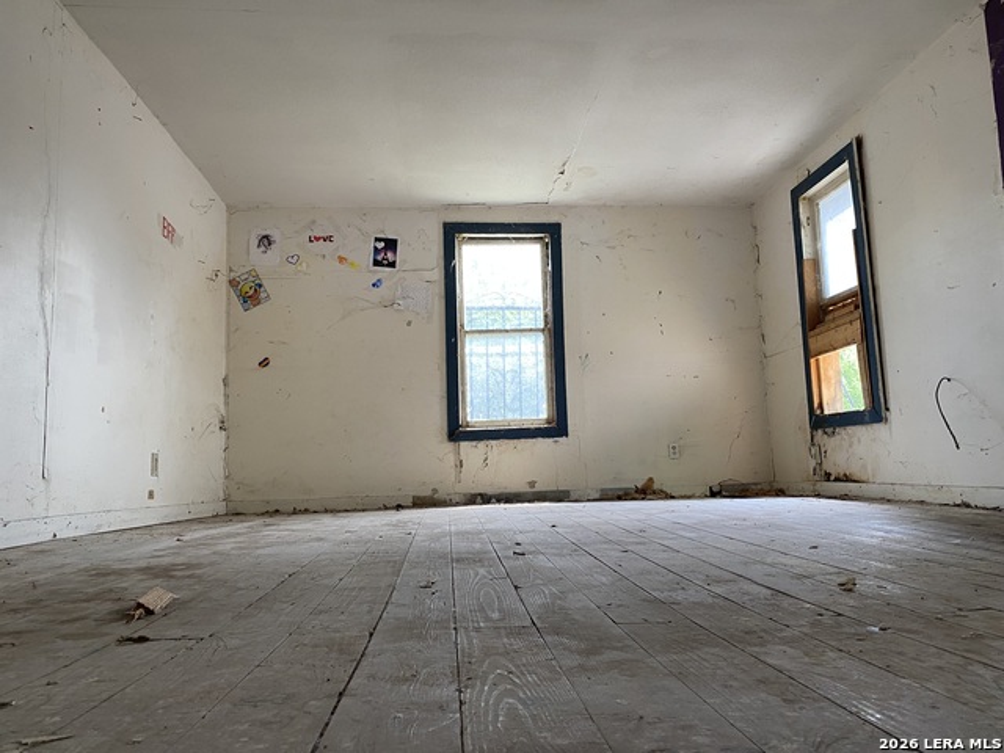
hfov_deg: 67.3
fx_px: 754
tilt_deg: +5.6
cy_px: 376
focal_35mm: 26
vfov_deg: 53.1
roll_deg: +1.8
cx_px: 502
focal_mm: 4.25
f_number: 1.8
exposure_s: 1/82
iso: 125
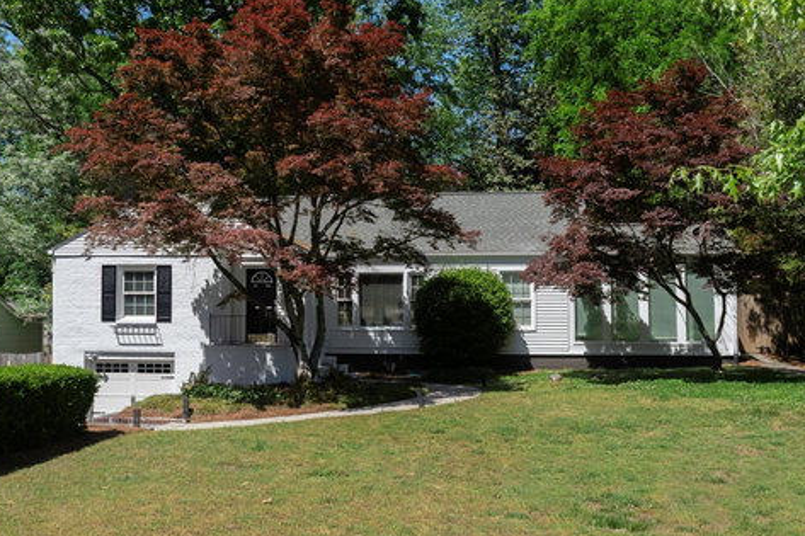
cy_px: 271
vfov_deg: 34.2
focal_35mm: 39
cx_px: 383
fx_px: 872
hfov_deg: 49.5
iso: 200
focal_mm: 24
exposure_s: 1/400
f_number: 8
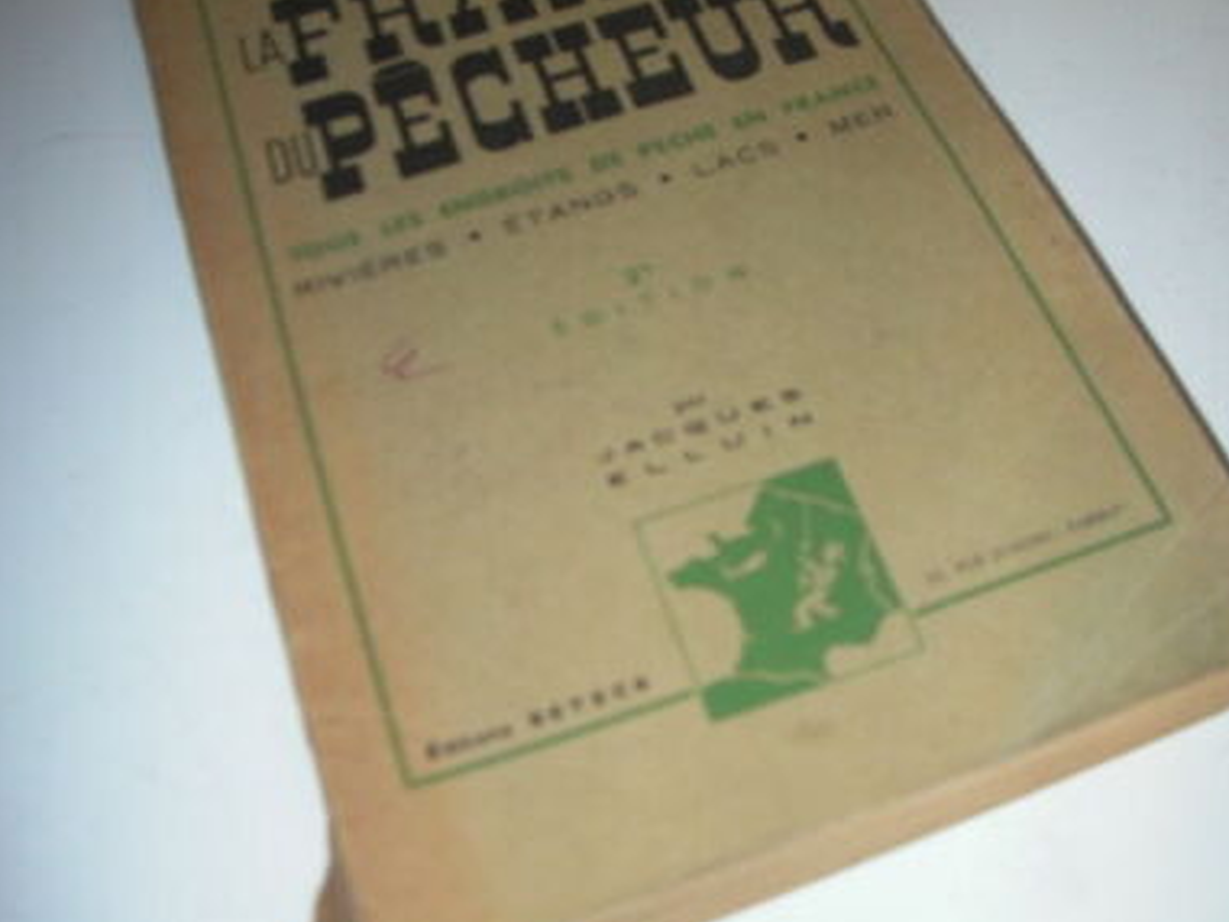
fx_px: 1704
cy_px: 362
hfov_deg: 39.6
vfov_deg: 30.2
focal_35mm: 48
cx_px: 689
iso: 200
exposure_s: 1/30
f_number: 3.5
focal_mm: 6.3
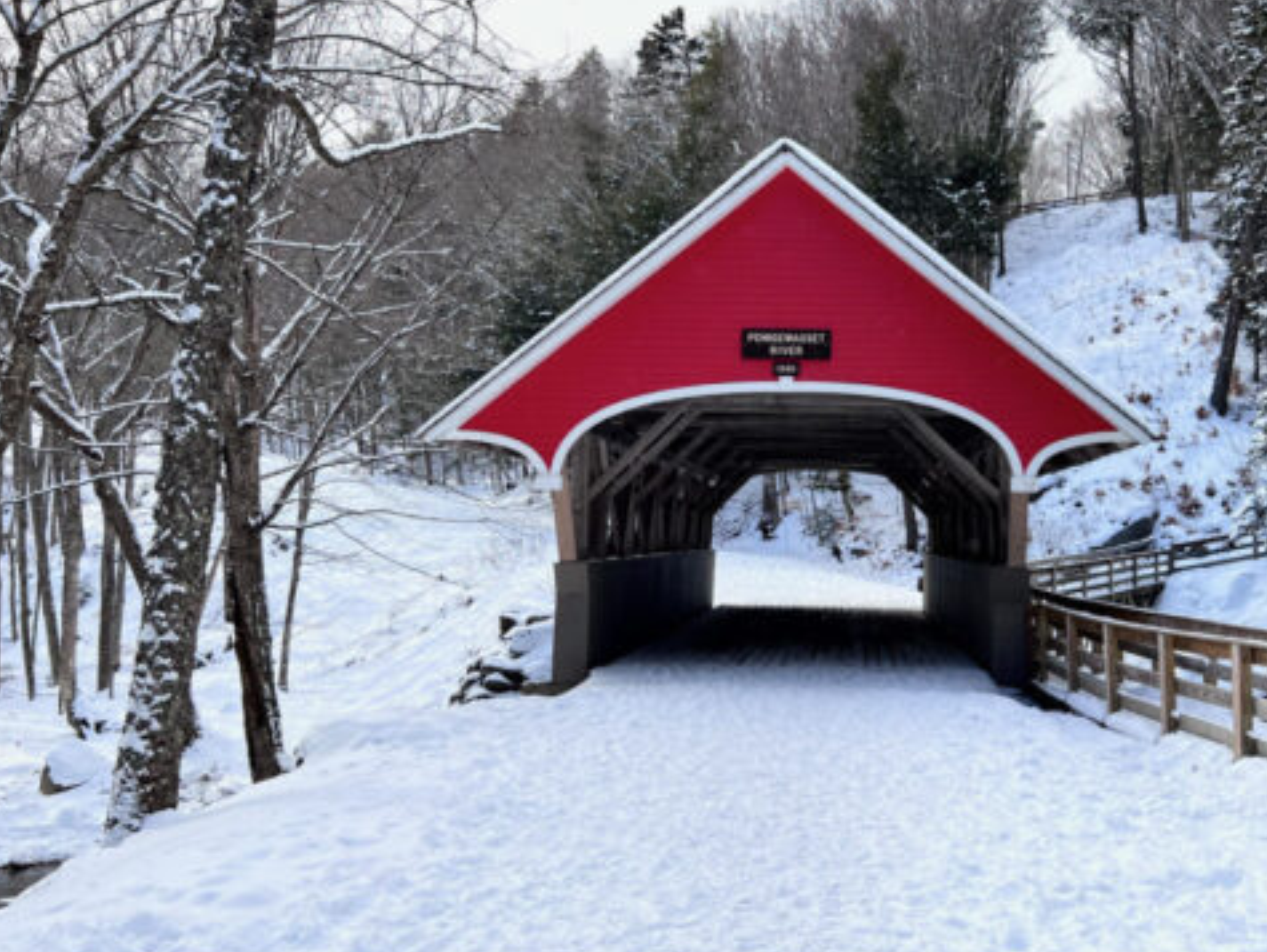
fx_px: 1282
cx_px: 819
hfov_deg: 51.8
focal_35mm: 35
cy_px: 432
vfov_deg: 40.7
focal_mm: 5.7
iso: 50
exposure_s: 1/1779
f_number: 1.5
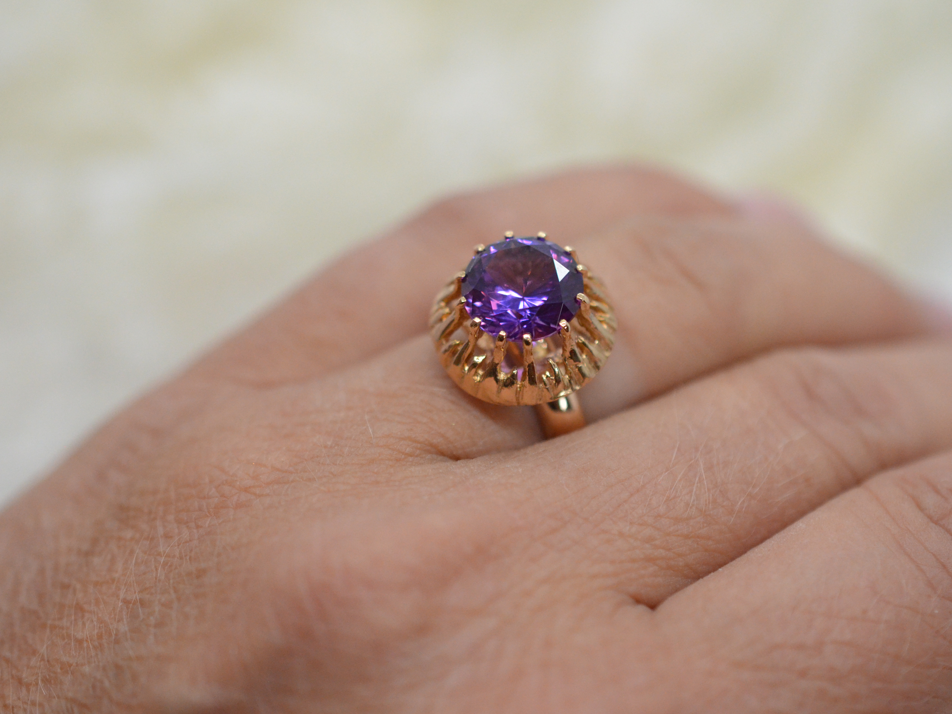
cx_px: 506
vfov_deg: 21.6
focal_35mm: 68
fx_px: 1870
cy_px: 368
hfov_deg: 28.6
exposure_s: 1/2500
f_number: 4
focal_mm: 40
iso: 2500
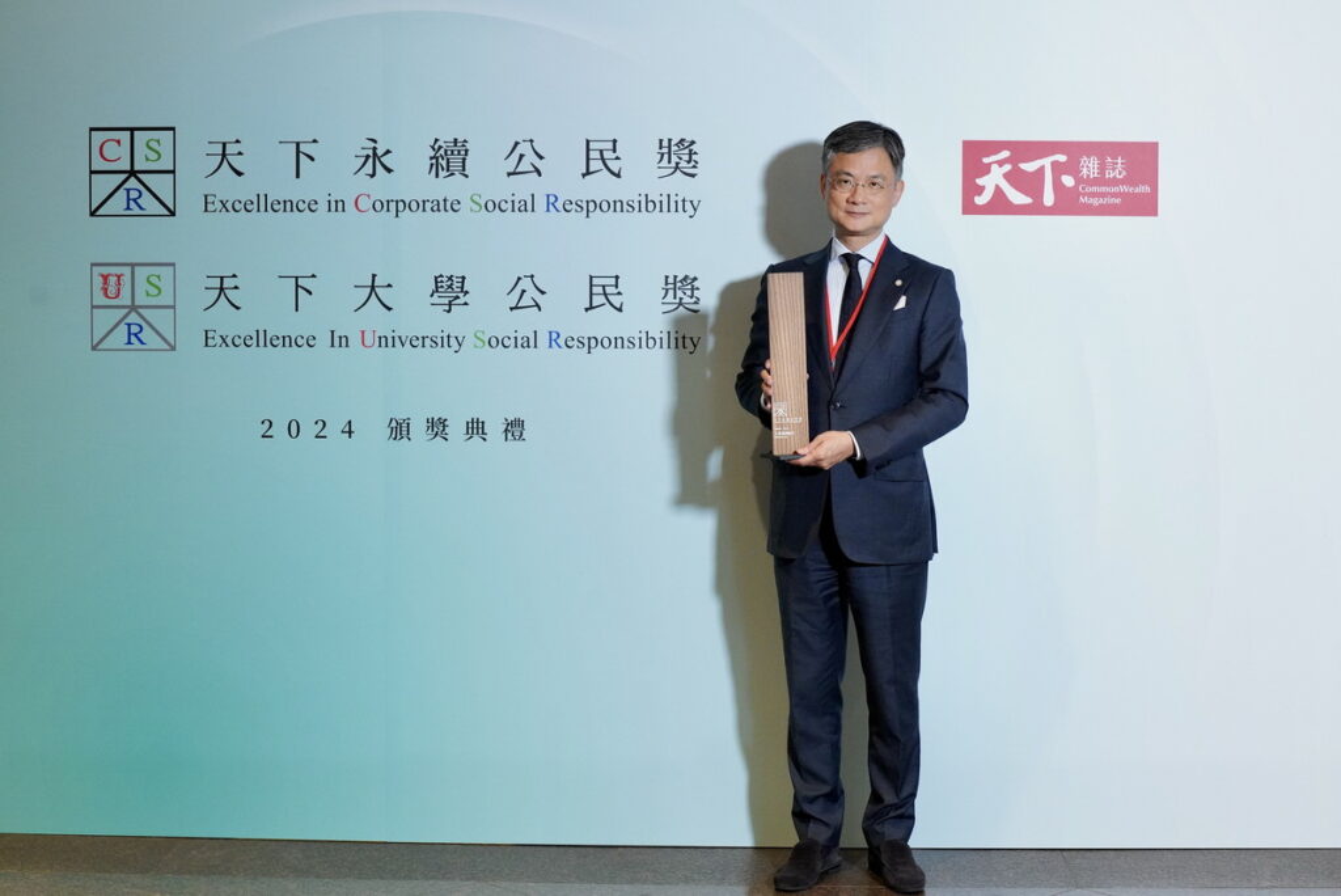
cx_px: 670
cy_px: 448
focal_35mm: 70
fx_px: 2609
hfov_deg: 28.8
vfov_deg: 19.5
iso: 8000
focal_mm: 70
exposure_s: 1/200
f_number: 5.6
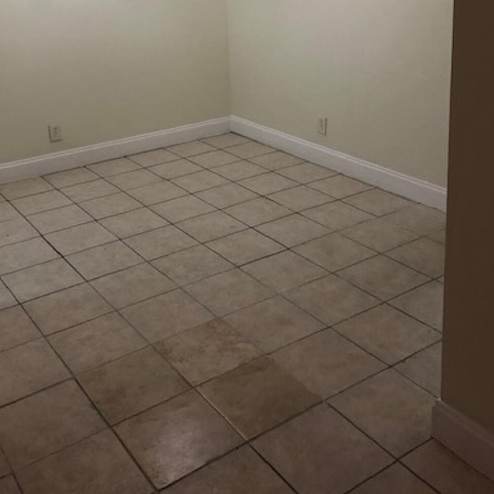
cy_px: 90
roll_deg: +3.5
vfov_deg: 39.1
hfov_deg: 40.8
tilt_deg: -10.8
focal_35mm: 41
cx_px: 215
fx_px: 662
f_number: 1.8
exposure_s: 1/30
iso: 40
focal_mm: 4
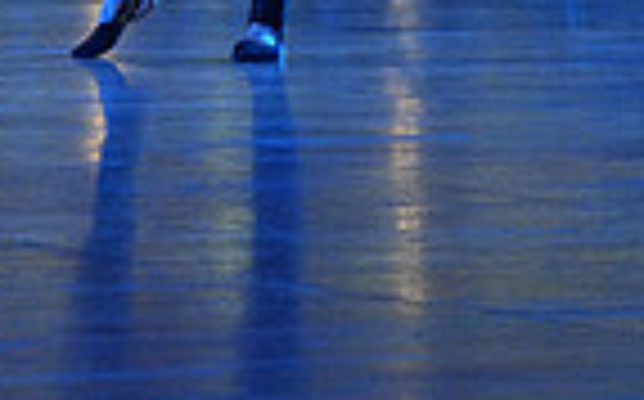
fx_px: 7258
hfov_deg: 5.0
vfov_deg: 3.1
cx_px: -635
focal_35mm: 414
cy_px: -443
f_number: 4.5
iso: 6400
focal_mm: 100
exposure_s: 1/400
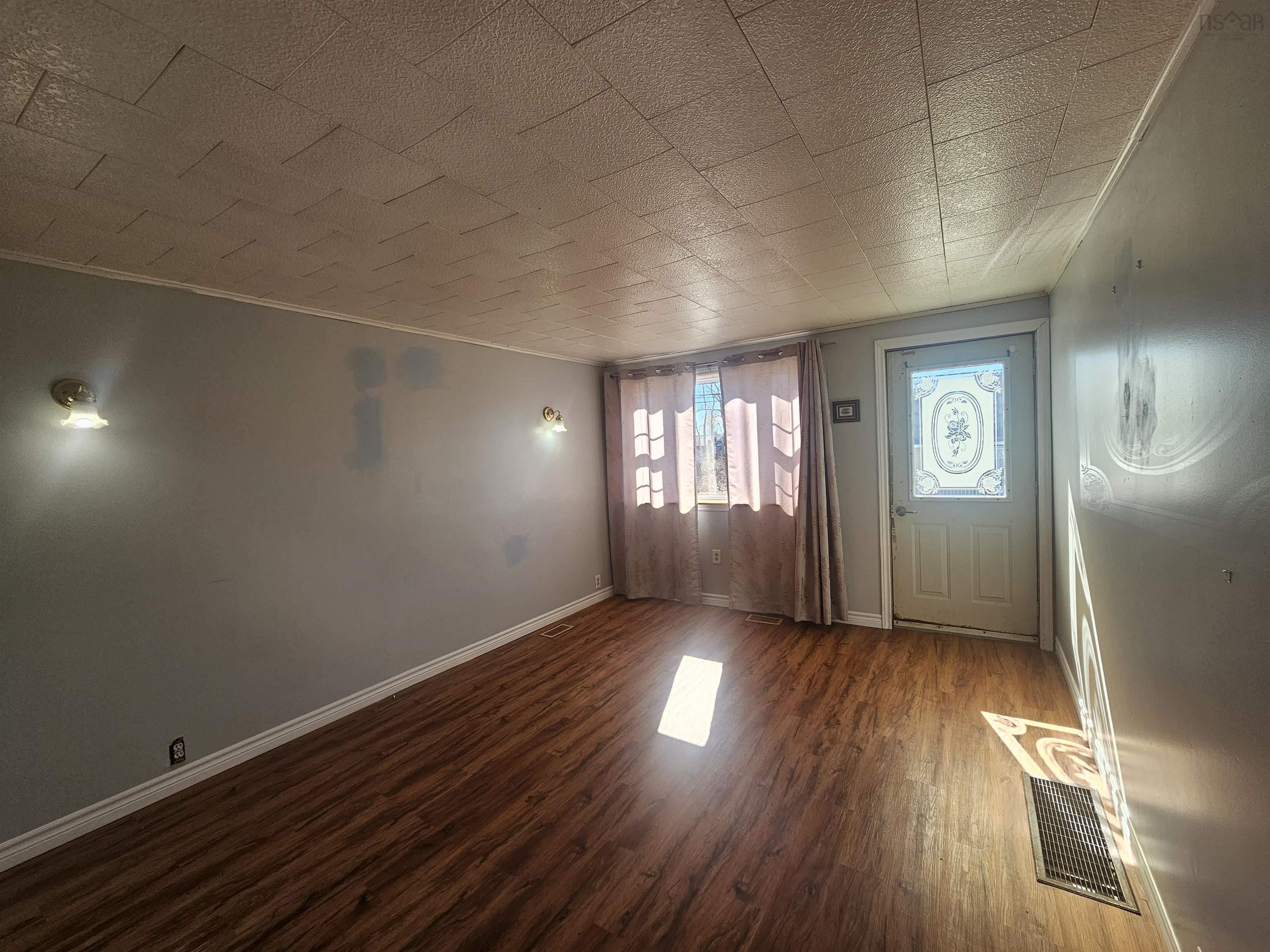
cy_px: 476
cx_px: 635
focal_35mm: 13
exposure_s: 1/178
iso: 50
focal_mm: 2.2
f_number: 2.2
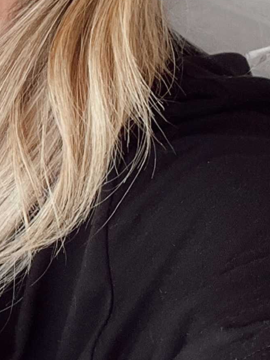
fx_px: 1092
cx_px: -221
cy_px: 112
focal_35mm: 105
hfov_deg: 12.8
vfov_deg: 18.7
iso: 50
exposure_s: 1/121
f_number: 2.2
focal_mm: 2.71
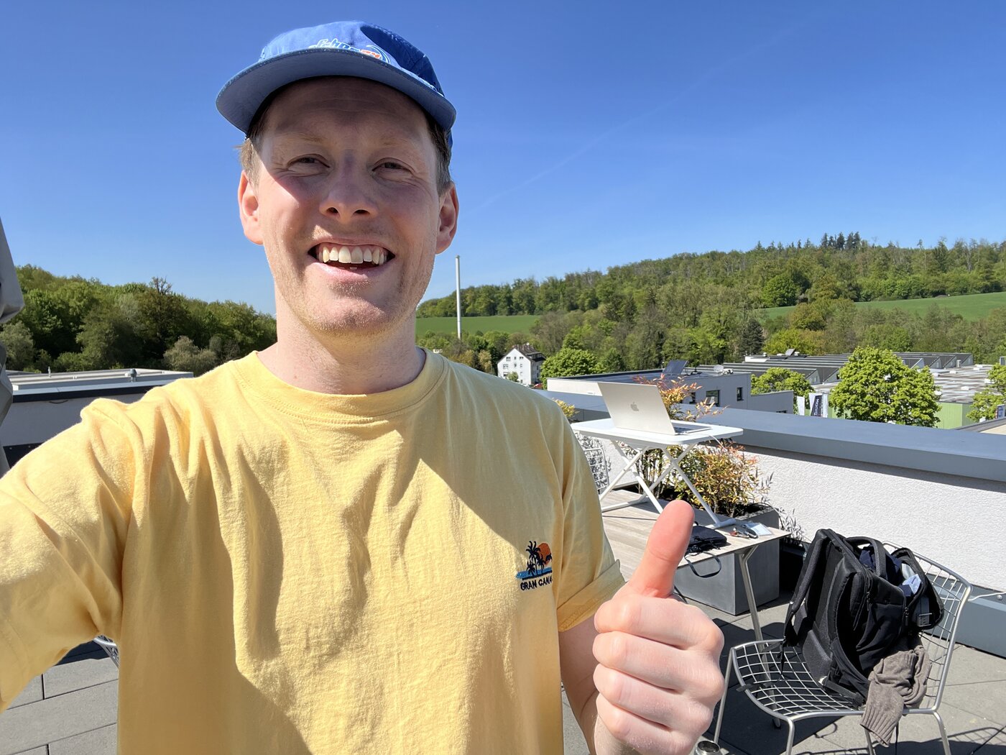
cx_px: 503
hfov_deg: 73.9
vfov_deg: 58.9
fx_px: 668
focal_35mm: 23
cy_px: 378
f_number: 2.2
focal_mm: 2.71
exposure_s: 1/931
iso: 32
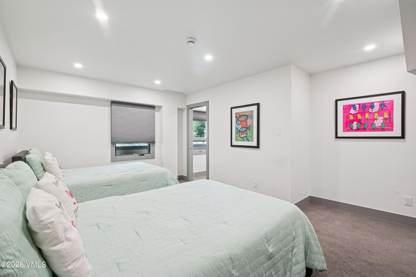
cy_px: 138
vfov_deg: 73.7
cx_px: 208
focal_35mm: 16
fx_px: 185
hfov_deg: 96.8
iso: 400
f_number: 9
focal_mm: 16
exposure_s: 1/15
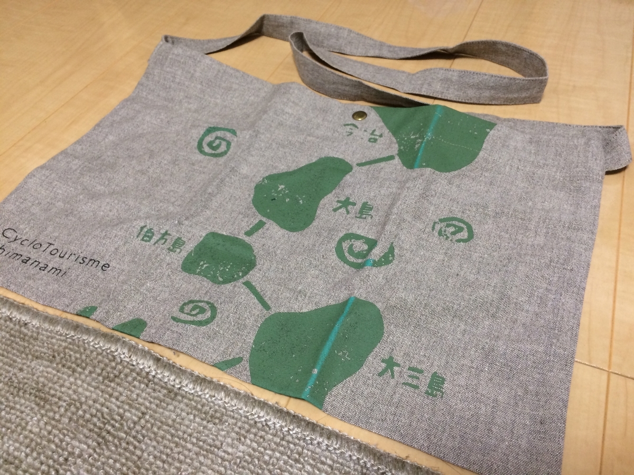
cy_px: 238
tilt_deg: -47.1
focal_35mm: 29
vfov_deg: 48.2
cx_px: 317
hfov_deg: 61.7
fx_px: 531
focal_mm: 4.15
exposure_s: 1/30
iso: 125
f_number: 2.2
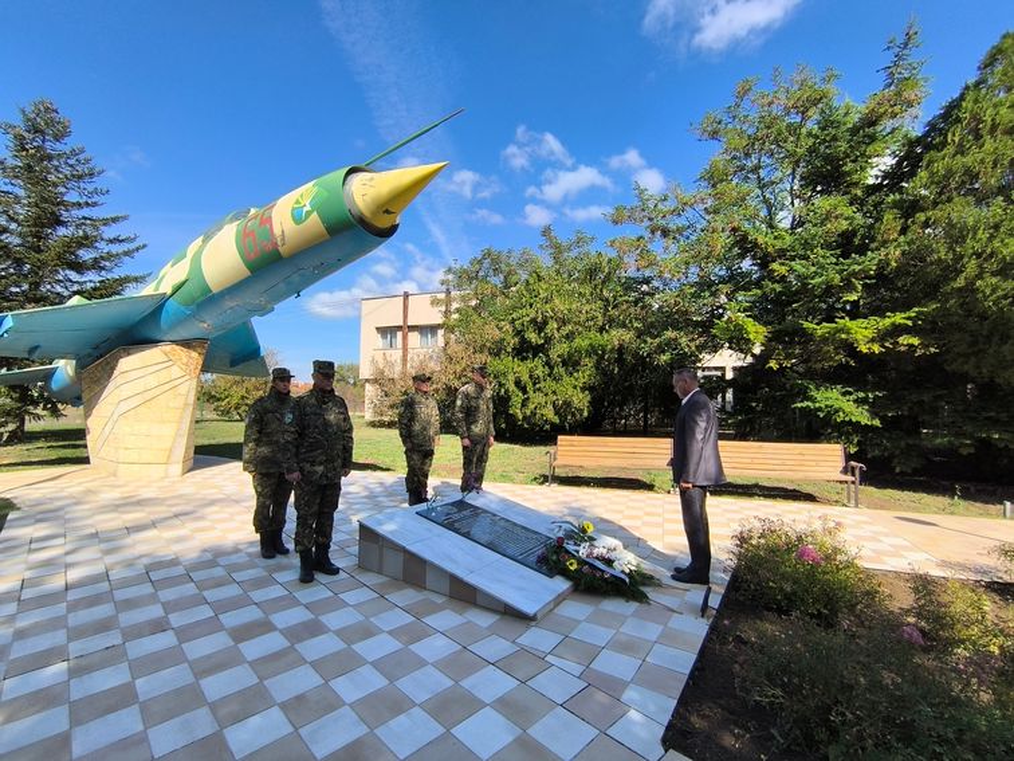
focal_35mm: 16
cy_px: 380
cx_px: 507
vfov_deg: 78.1
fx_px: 469
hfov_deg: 94.5
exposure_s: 1/2025
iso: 50
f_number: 2.2
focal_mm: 1.65
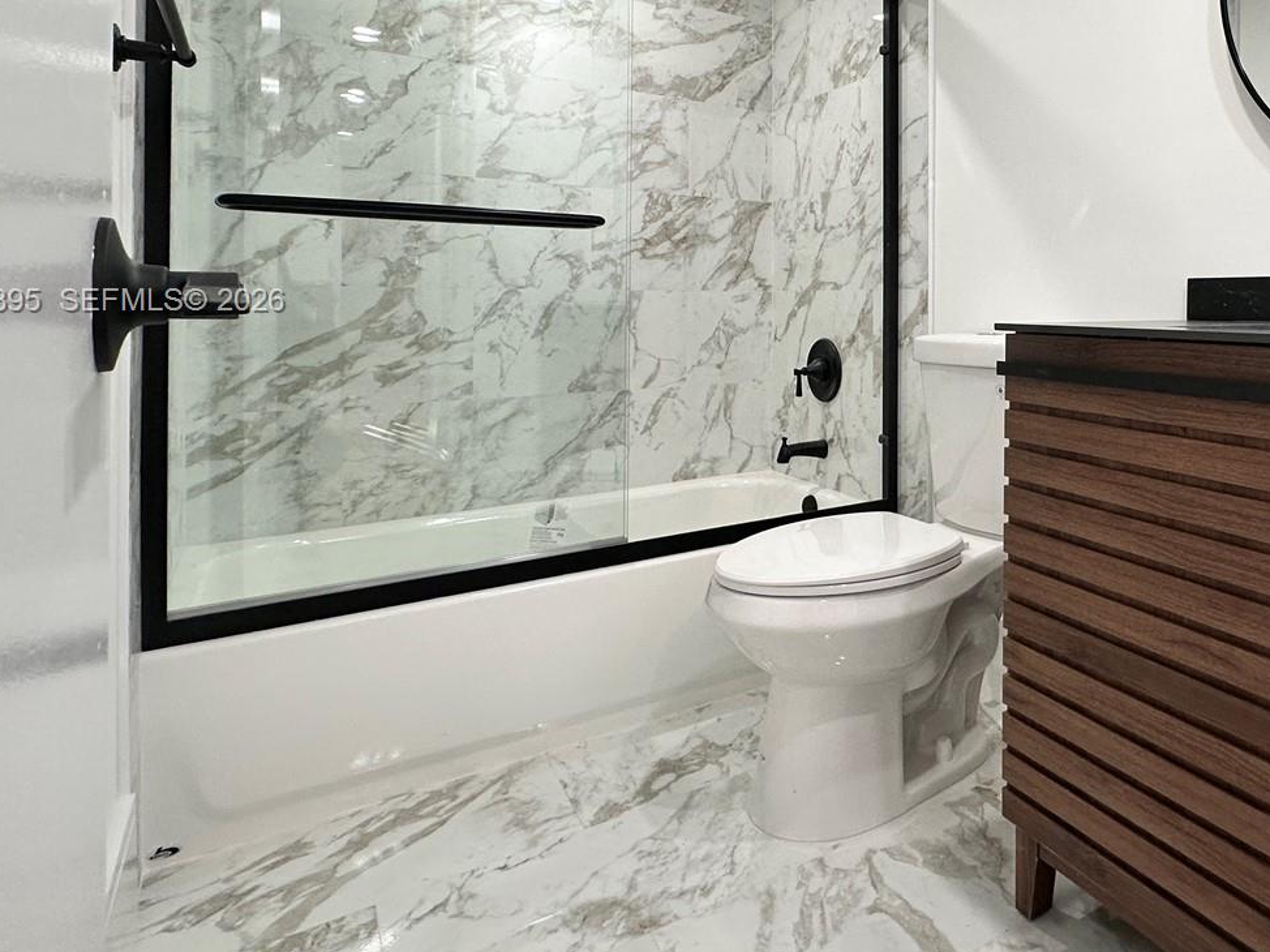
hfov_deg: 70.0
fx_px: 844
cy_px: 303
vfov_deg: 57.3
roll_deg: -0.5
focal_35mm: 23
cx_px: 922
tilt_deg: +0.4
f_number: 2.2
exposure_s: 1/120
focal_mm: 2.22
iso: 200
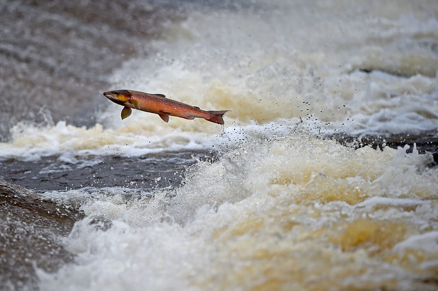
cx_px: 219
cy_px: 146
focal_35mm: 500
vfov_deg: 2.7
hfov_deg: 4.1
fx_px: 6081
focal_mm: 500
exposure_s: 1/1000
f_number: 4
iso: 500
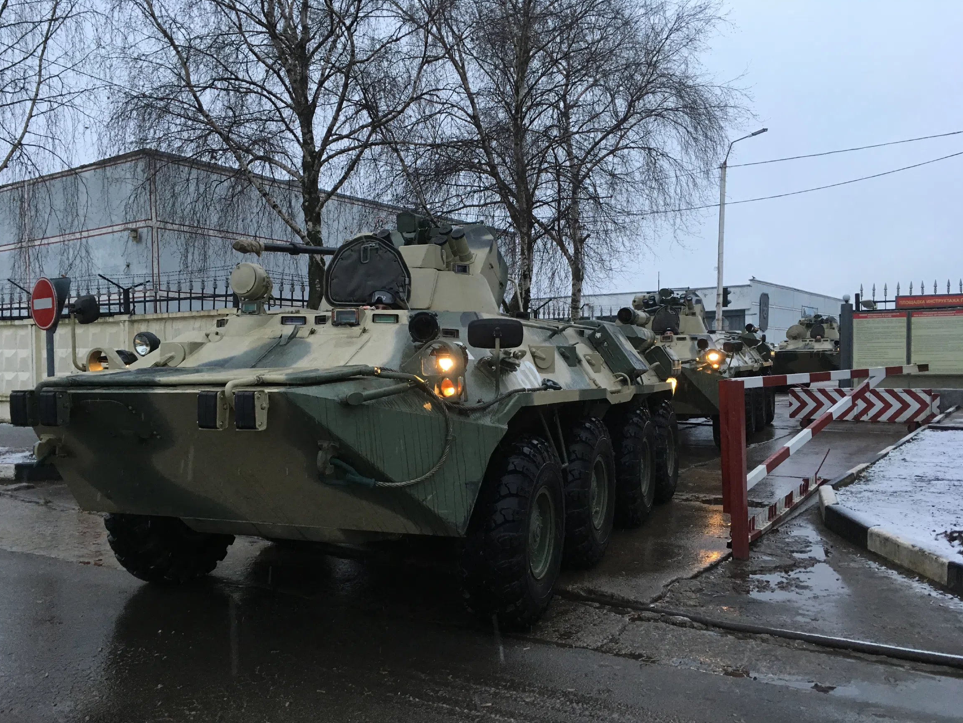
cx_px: 469
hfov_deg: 60.0
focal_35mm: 30
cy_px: 369
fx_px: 835
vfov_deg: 46.8
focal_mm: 4.15
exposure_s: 1/33
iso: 50
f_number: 2.2
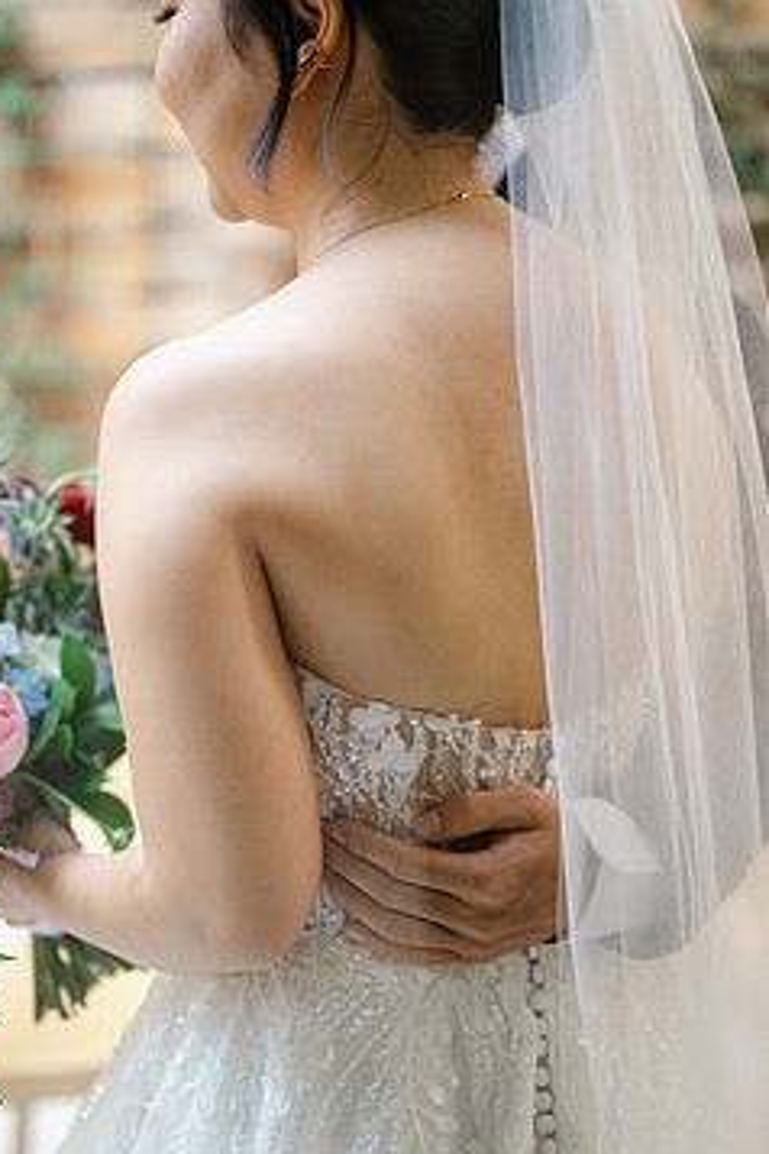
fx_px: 2018
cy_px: 672
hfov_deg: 21.5
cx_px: 288
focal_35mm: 63
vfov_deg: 31.8
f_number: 1.8
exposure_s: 1/125
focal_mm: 50
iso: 80
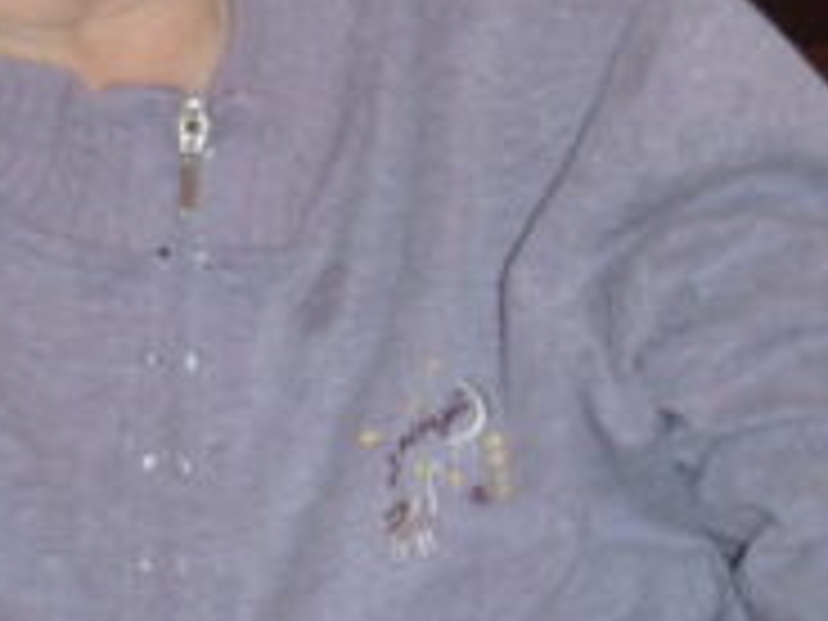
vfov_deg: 11.9
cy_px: 94
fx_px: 2966
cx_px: 306
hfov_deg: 15.9
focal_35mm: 124
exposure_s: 1/60
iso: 80
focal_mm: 6.66
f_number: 3.9
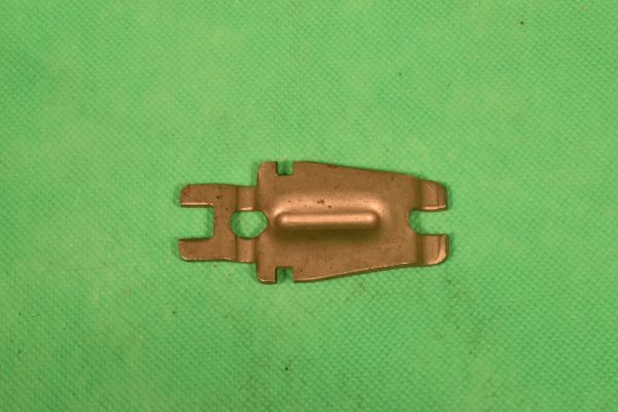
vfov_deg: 16.6
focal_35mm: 82
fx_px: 1416
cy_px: 206
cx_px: 309
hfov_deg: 24.6
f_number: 20
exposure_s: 1/100
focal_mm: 55
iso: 1600
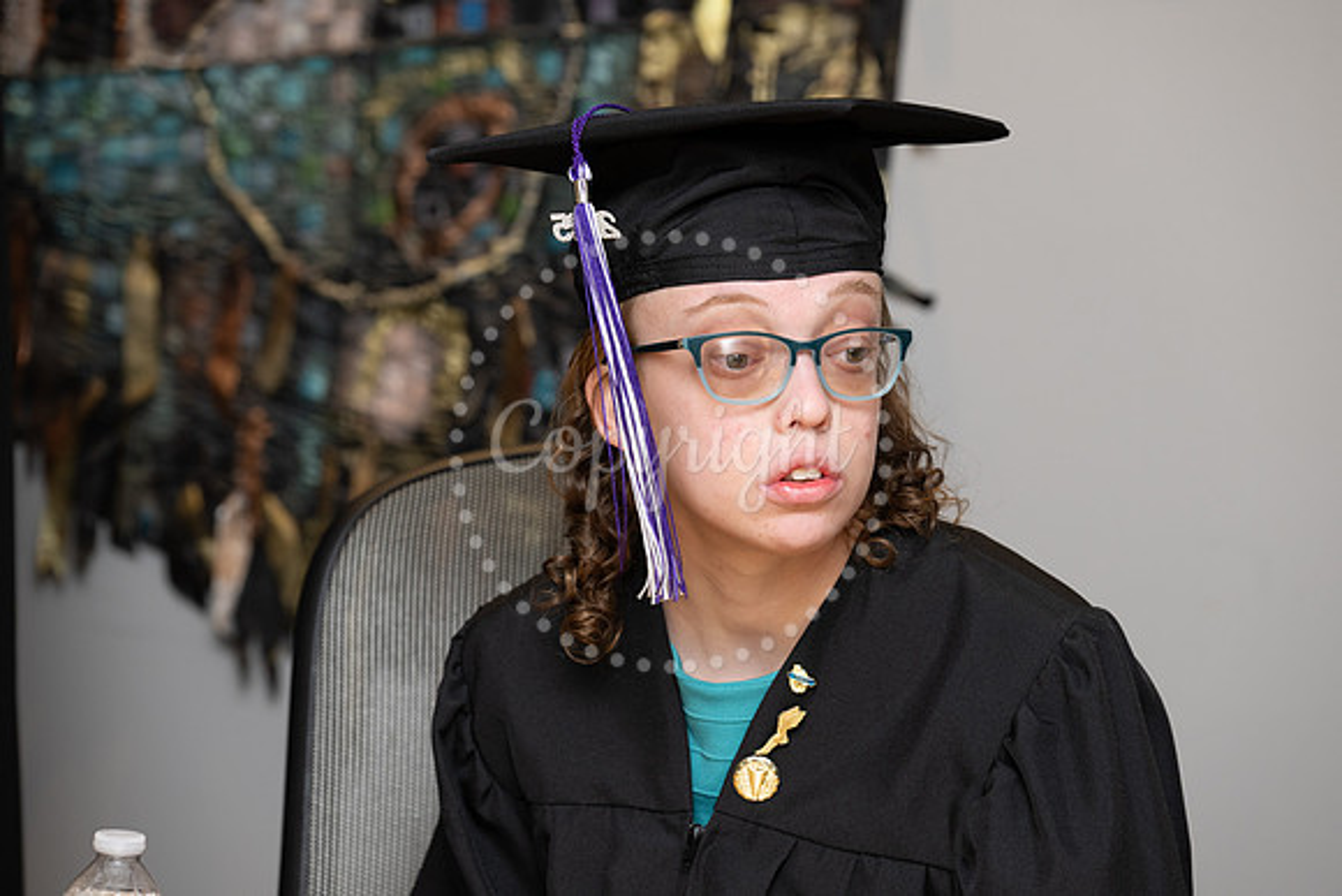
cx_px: 671
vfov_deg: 11.4
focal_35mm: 120
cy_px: 448
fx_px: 4474
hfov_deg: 17.1
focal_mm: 120
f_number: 5.6
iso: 640
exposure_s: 1/125
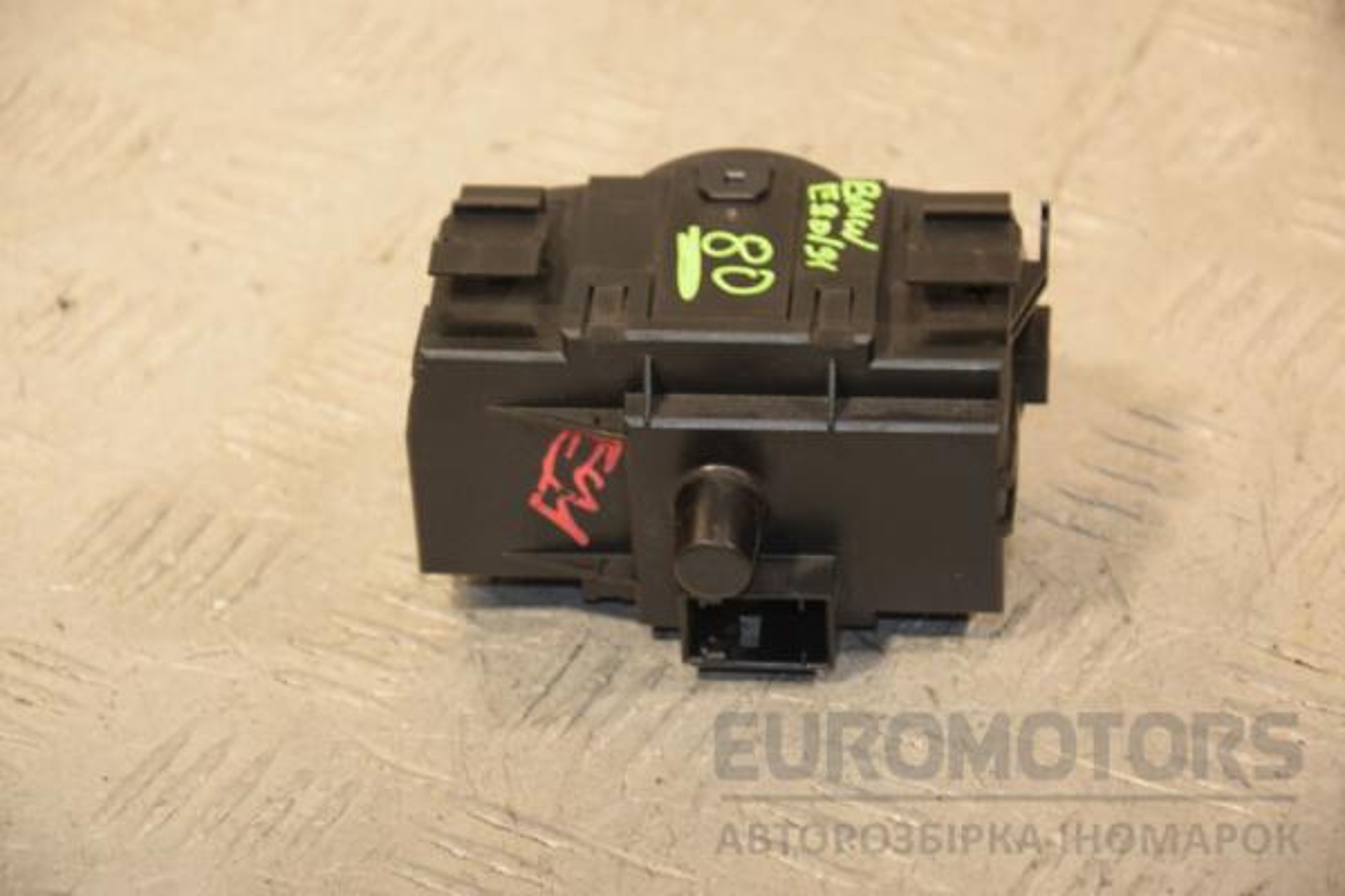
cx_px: 672
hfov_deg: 14.9
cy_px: 448
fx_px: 5155
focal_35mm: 138
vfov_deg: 9.9
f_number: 5.6
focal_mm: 92
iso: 800
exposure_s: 1/160
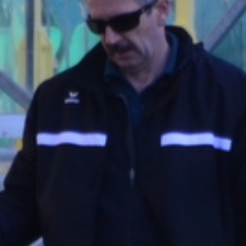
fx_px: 20784
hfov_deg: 0.7
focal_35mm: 2585
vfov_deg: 0.7
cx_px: 259
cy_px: 230
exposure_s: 1/320
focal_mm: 300
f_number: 5.6
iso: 200
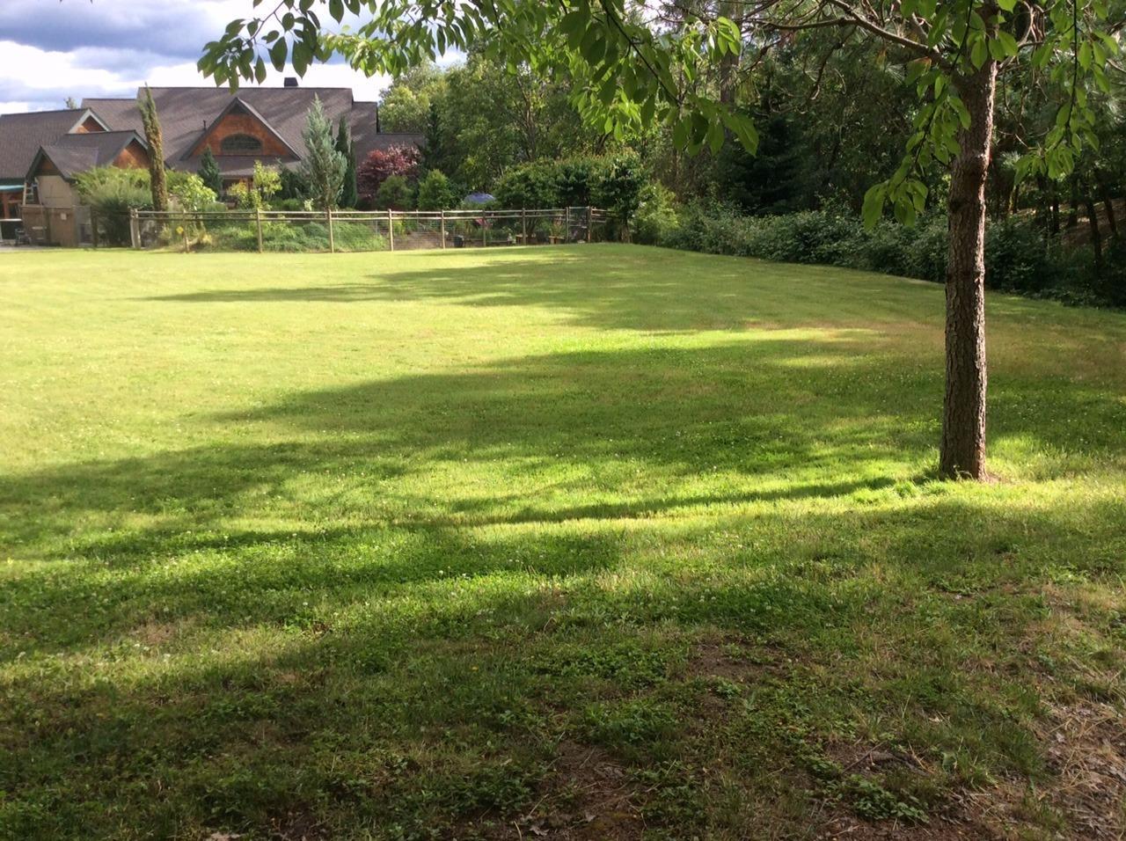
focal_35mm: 32
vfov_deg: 44.1
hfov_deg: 56.9
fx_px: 1039
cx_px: 563
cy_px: 420
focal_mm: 3.3
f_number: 2.4
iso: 32
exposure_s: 1/520
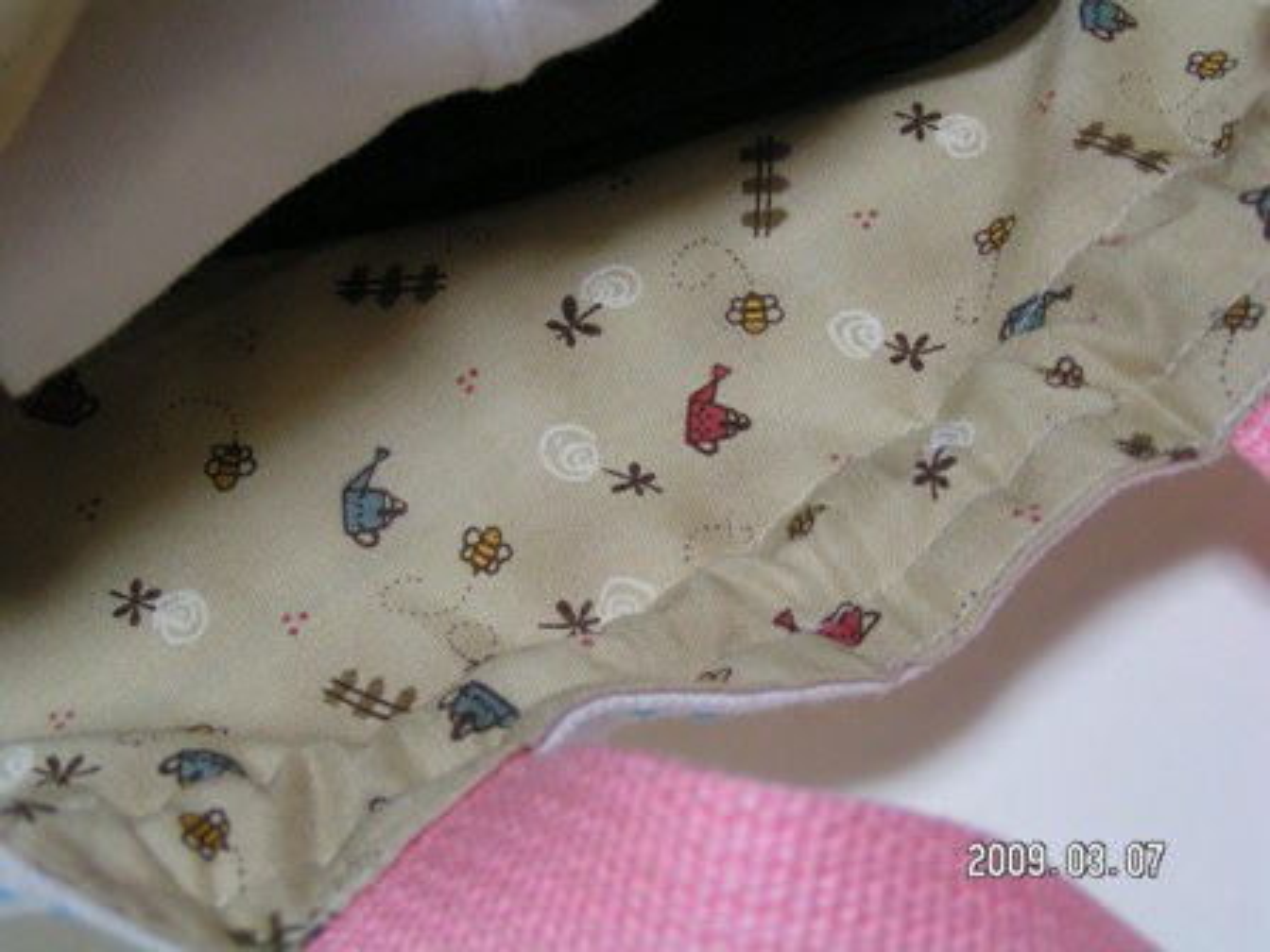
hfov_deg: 30.7
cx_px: 635
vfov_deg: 23.3
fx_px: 2311
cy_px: 476
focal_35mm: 63
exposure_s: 1/50
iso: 200
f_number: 3.2
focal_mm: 9.7
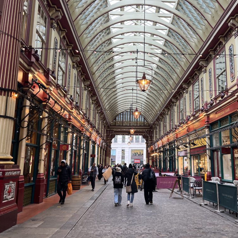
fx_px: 241
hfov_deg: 52.3
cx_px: 137
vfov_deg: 52.5
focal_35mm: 31
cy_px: 119
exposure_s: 1/100
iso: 125
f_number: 1.5
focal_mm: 5.7
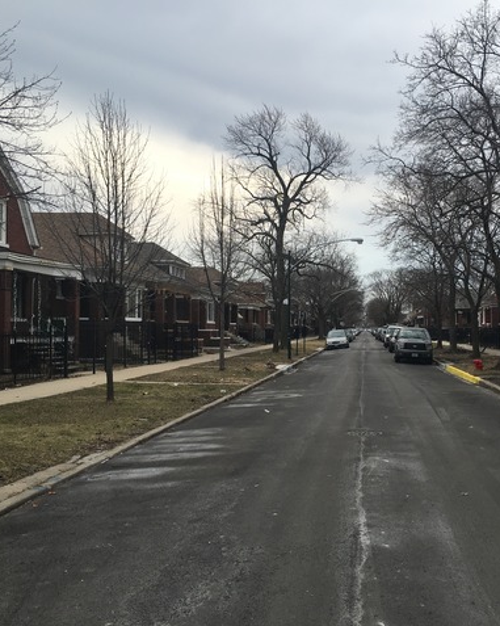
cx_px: 348
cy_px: 312
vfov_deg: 48.0
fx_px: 704
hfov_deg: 38.5
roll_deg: -1.2
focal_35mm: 38
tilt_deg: +0.5
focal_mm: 4.15
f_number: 2.2
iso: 25
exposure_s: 1/1261
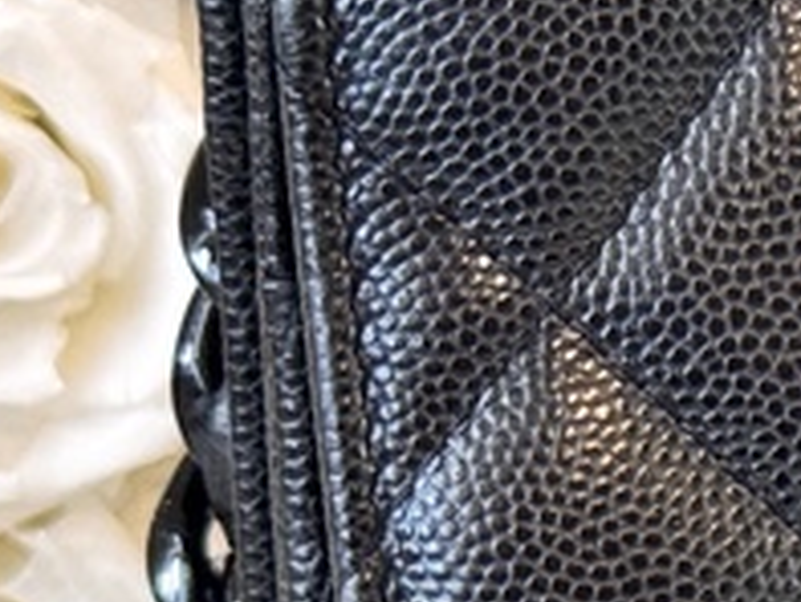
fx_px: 5696
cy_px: 460
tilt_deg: -11.1
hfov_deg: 7.6
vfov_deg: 6.0
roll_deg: -0.2
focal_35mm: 246
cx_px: 1862
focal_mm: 6.76
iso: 80
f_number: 1.78
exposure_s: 1/53
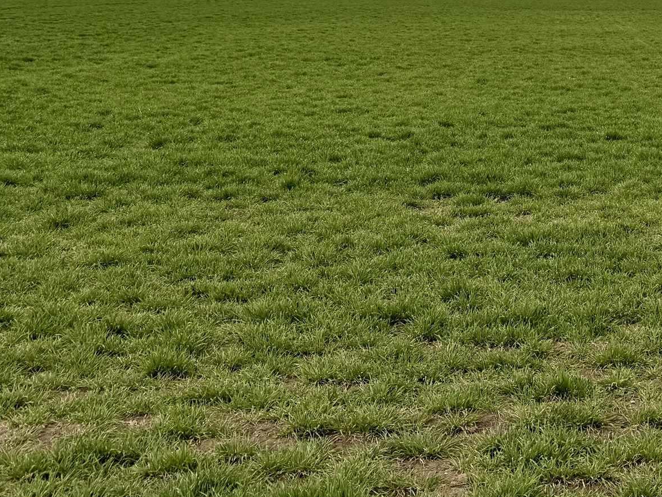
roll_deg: -0.1
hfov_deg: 29.2
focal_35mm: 63
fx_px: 1205
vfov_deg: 22.2
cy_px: -29
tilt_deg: -1.0
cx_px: 622
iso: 80
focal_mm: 6.76
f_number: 1.78
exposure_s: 1/9009
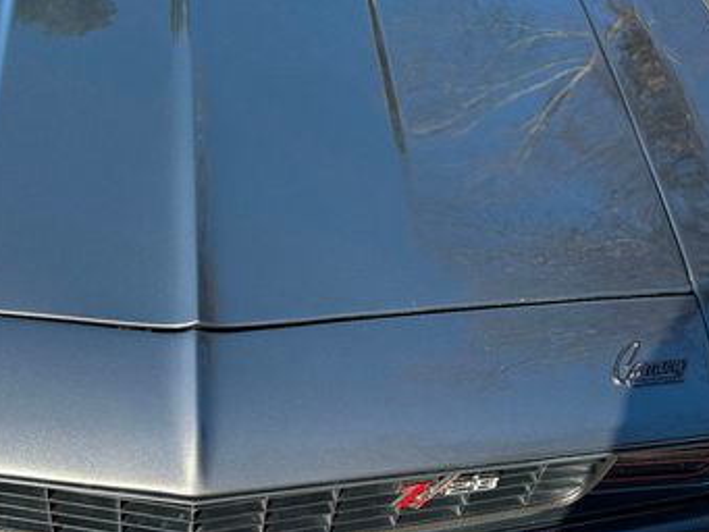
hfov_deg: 41.0
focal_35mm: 45
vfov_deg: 32.2
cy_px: 264
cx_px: 185
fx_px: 922
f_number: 1.78
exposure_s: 1/1050
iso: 80
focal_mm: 6.86
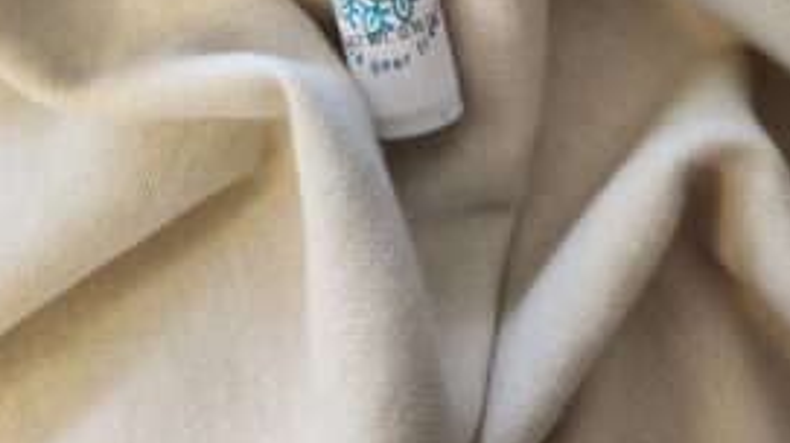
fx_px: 775
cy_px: -85
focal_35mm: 37
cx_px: 364
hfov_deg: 54.0
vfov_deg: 28.0
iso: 160
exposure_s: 1/120
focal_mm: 5.4
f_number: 1.8
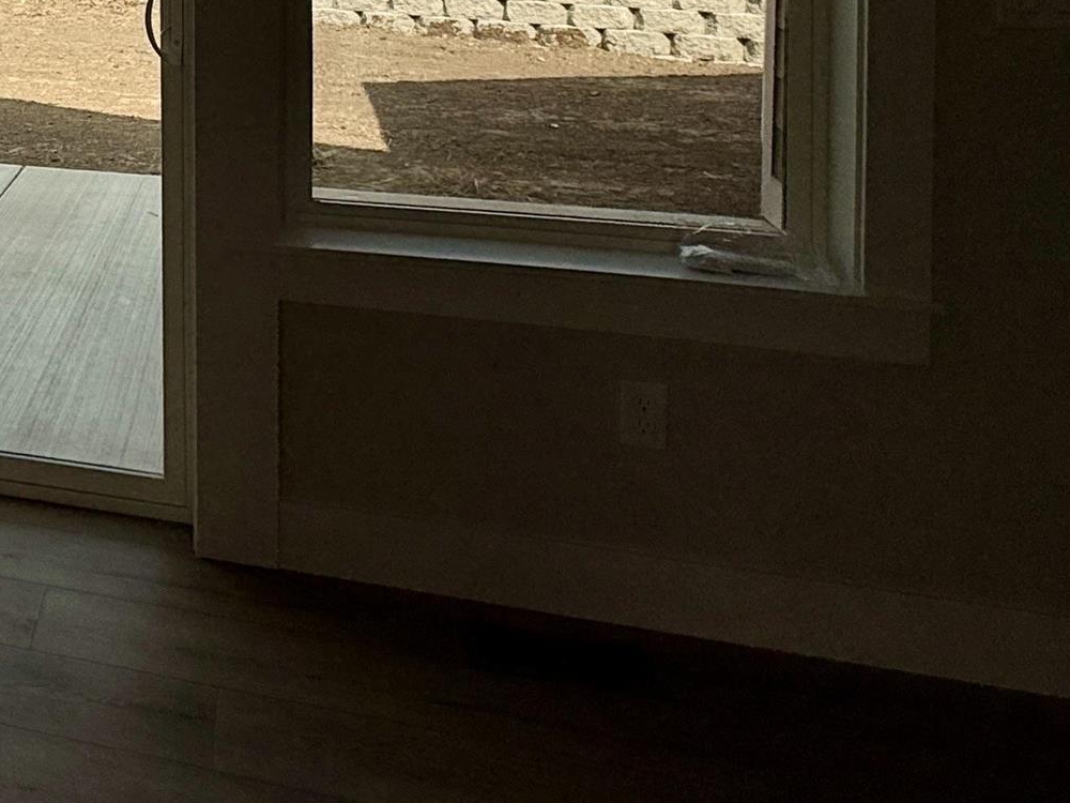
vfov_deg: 29.9
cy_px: -99
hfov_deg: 35.0
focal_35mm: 43
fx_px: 1329
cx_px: -209
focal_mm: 2.22
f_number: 2.2
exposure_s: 1/2092
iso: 50
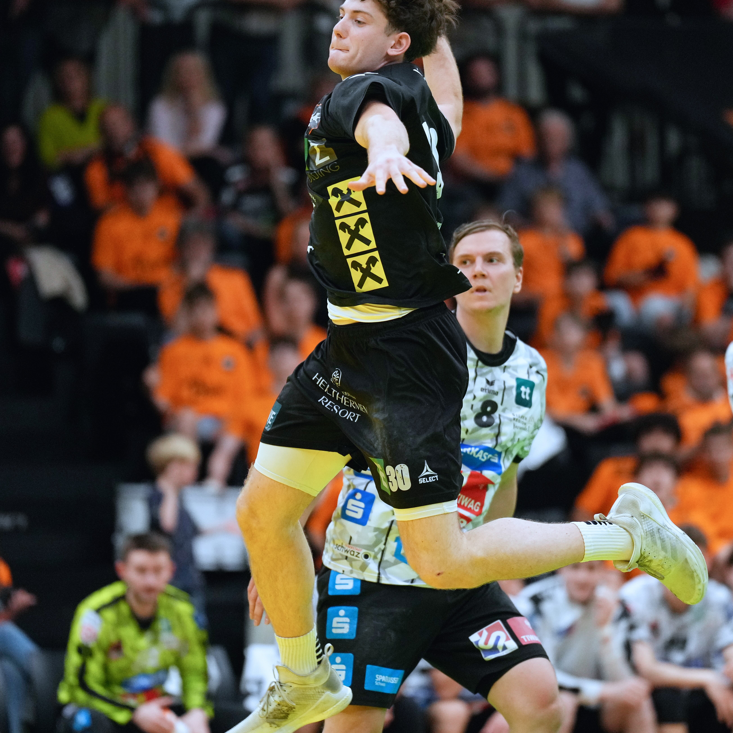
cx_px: 421
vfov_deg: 6.2
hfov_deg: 6.2
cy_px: 330
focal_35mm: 282
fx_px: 6756
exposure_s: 1/1250
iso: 2500
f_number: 2.8
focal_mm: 200
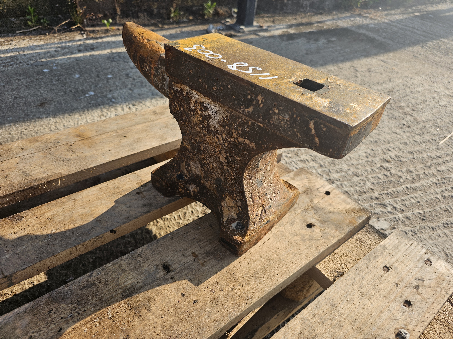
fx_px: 301
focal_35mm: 23
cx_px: 226
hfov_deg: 73.9
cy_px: 170
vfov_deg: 58.9
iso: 10
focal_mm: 6.3
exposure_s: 1/373
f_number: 1.7
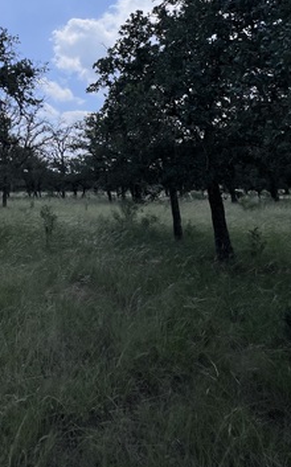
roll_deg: +0.2
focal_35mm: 25
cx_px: 21
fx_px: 318
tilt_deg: +17.3
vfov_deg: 65.0
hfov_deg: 44.1
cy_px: 83
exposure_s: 1/3922
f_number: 1.8
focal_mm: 1.57
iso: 32
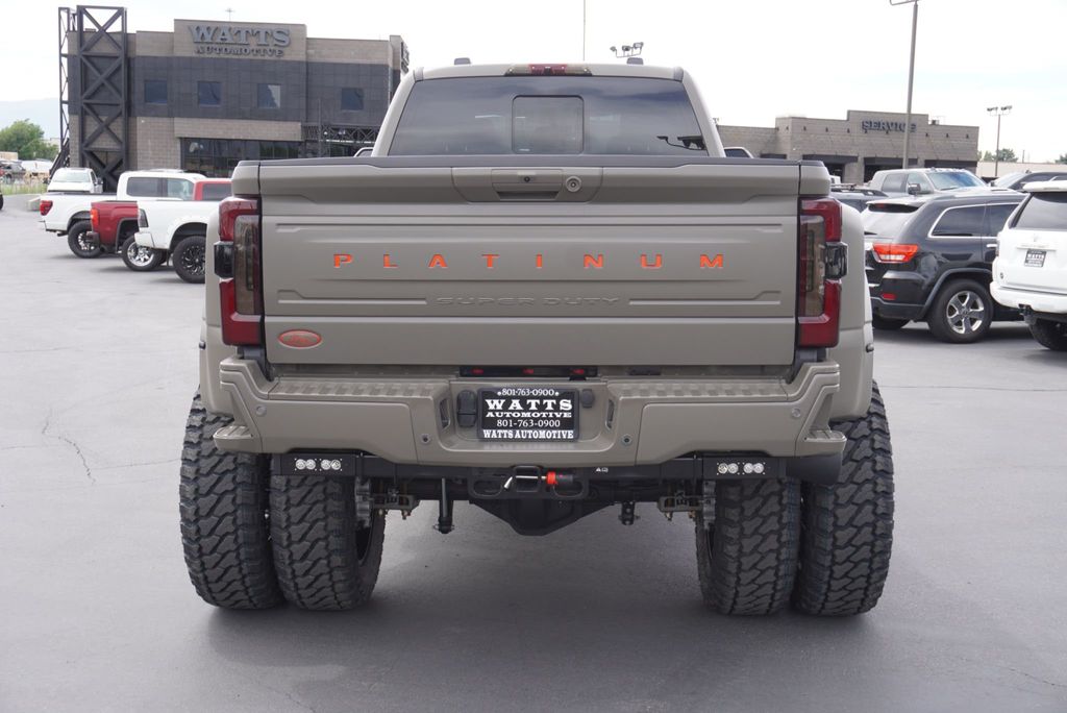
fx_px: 1245
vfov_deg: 31.9
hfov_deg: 46.4
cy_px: 356
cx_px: 534
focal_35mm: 42
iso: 100
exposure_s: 1/100
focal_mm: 28
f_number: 7.1
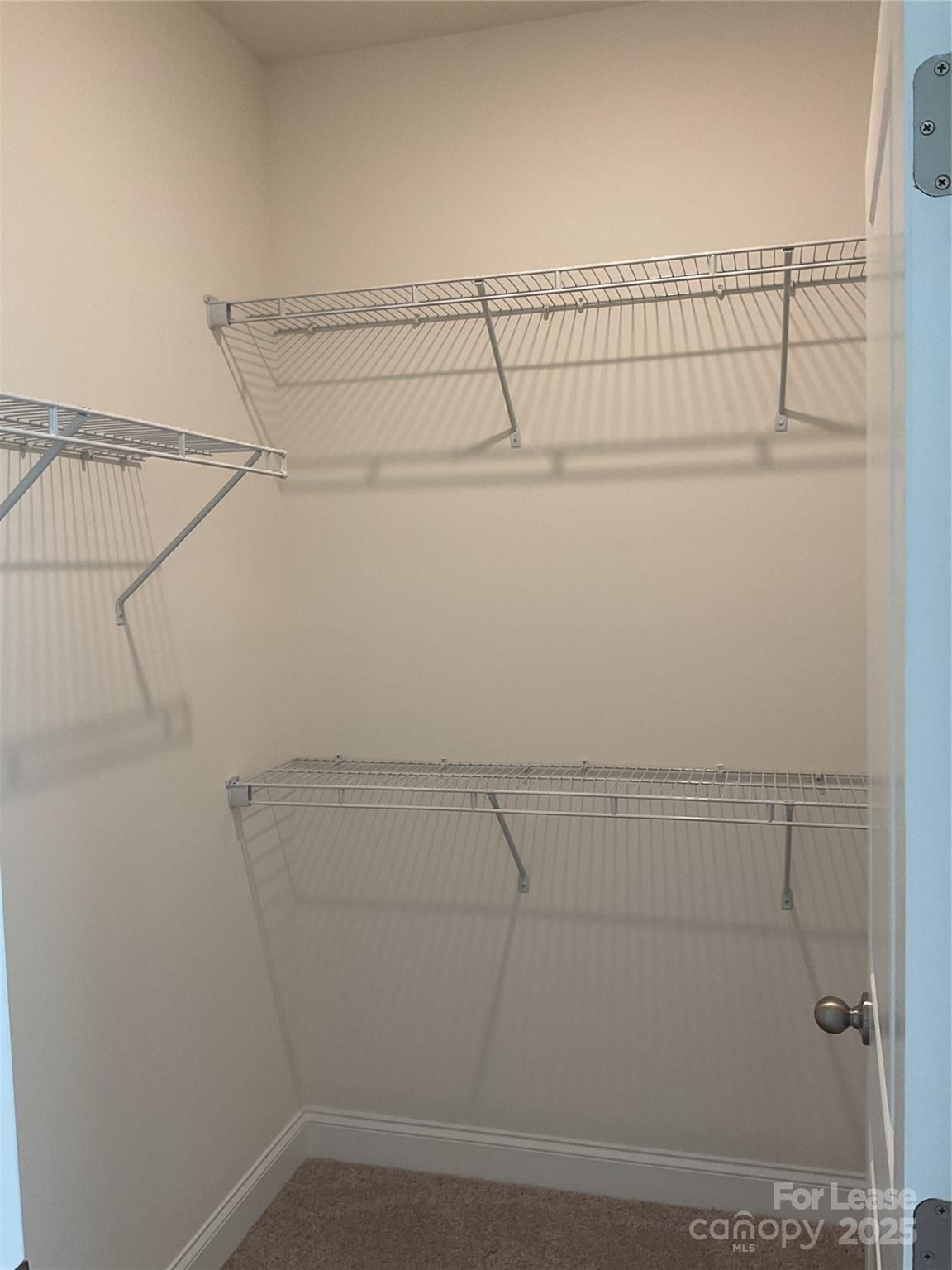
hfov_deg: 48.2
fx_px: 1063
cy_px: 635
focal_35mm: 29
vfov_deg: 61.7
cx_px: 476
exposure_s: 1/60
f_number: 1.8
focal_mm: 3
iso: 64
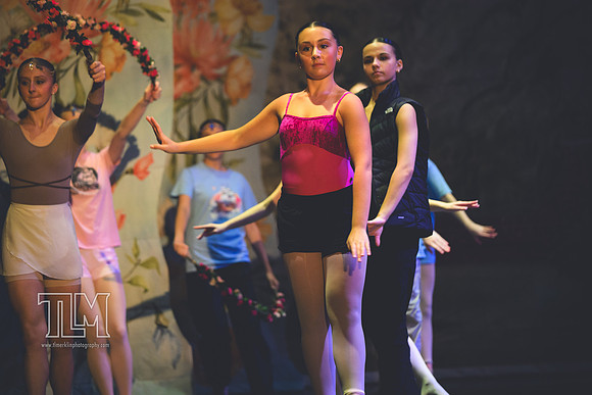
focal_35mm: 125
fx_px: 2056
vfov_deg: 11.0
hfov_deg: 16.4
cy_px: 198
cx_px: 296
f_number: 2.8
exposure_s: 1/500
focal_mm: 125
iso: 3600
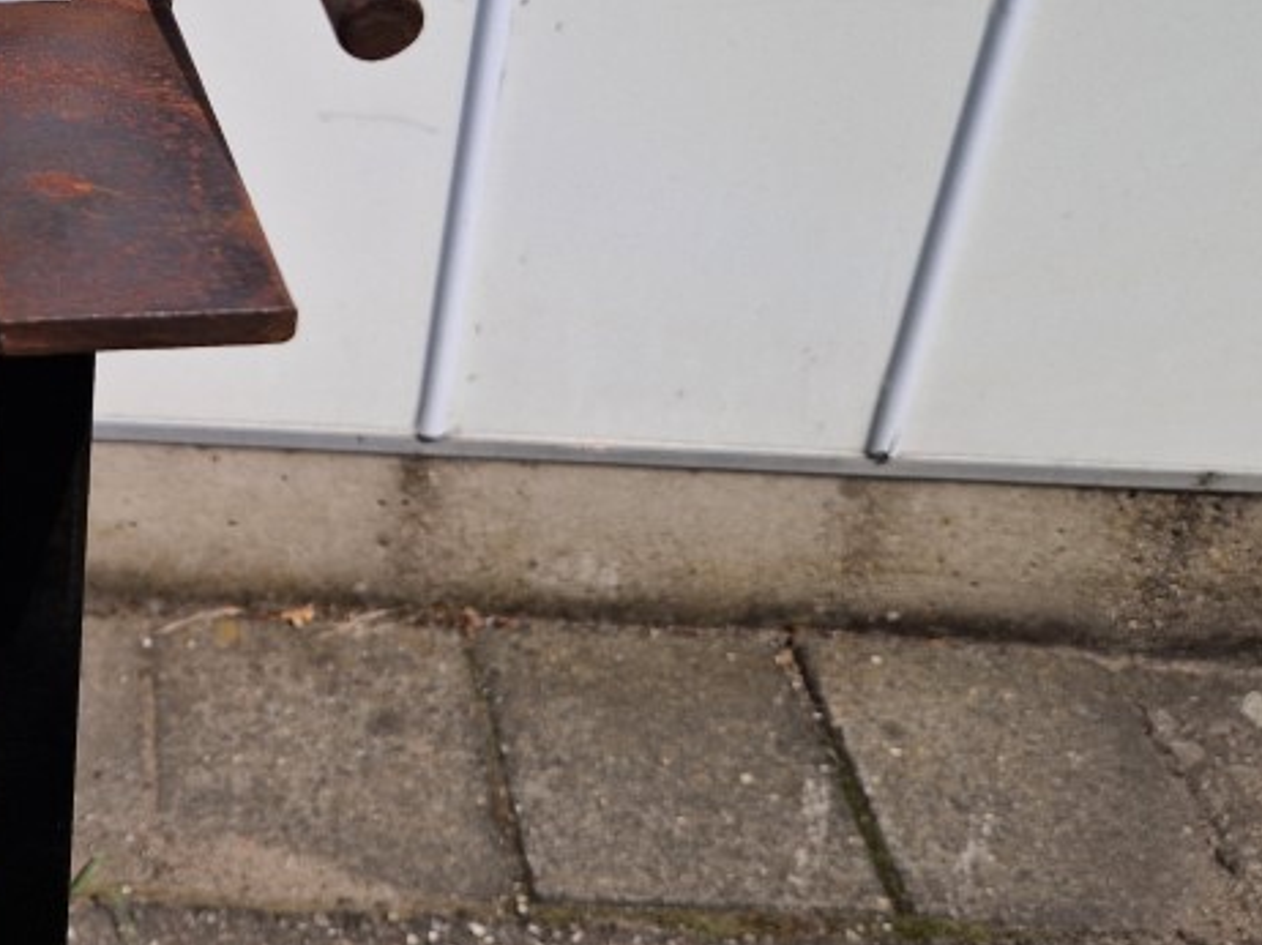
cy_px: -8
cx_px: 5
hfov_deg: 34.2
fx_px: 1858
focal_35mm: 51
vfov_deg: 26.9
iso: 50
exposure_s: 1/4528
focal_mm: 5.4
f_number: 1.8
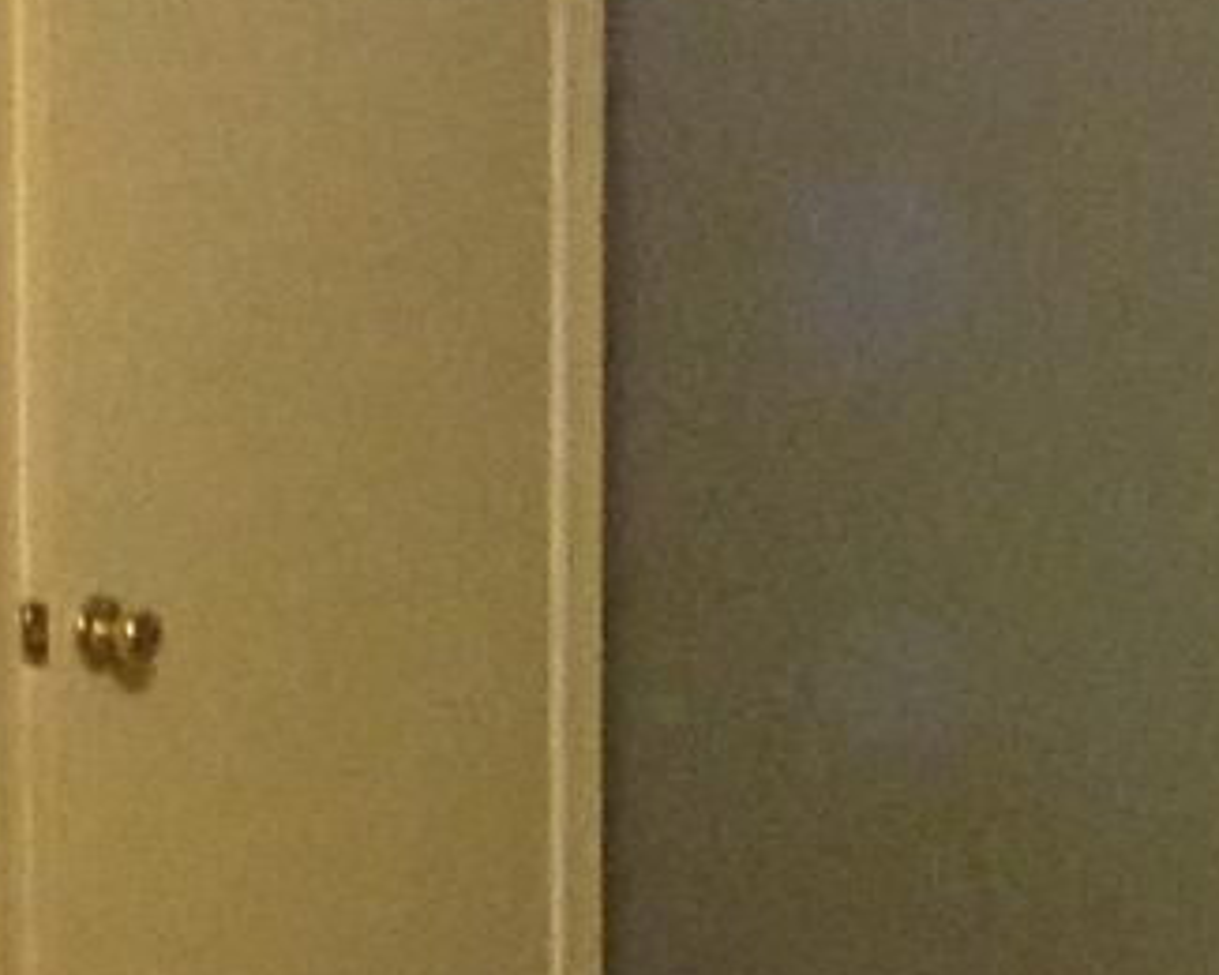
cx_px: 788
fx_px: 7757
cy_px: 771
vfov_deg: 7.2
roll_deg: -0.6
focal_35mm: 215
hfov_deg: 9.0
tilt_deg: -10.6
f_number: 2.4
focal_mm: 4.28
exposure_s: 1/15
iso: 250
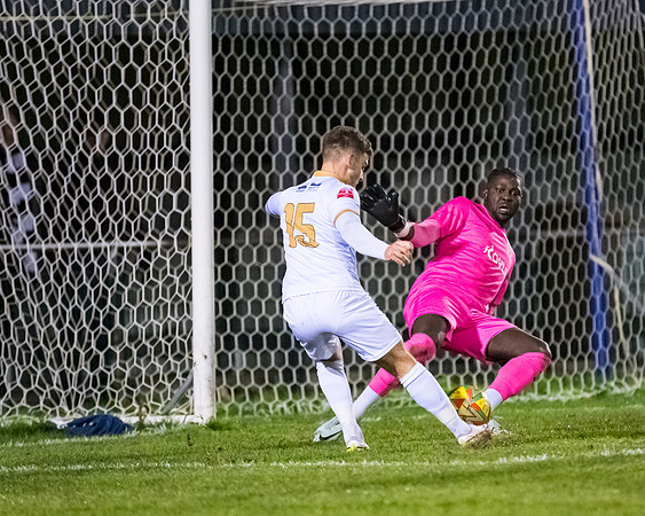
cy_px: 276
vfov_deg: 3.5
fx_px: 8501
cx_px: 416
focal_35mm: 445
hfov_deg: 4.3
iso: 6400
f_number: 2.8
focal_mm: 300
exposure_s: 1/1000
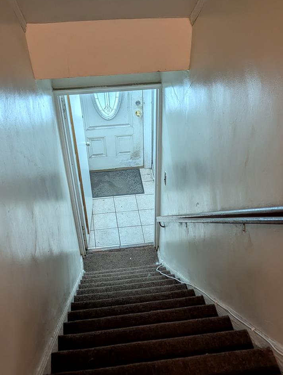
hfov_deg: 36.8
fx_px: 424
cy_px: 268
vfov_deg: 46.5
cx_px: 166
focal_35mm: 39
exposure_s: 1/60
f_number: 1.68
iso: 119
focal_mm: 6.9
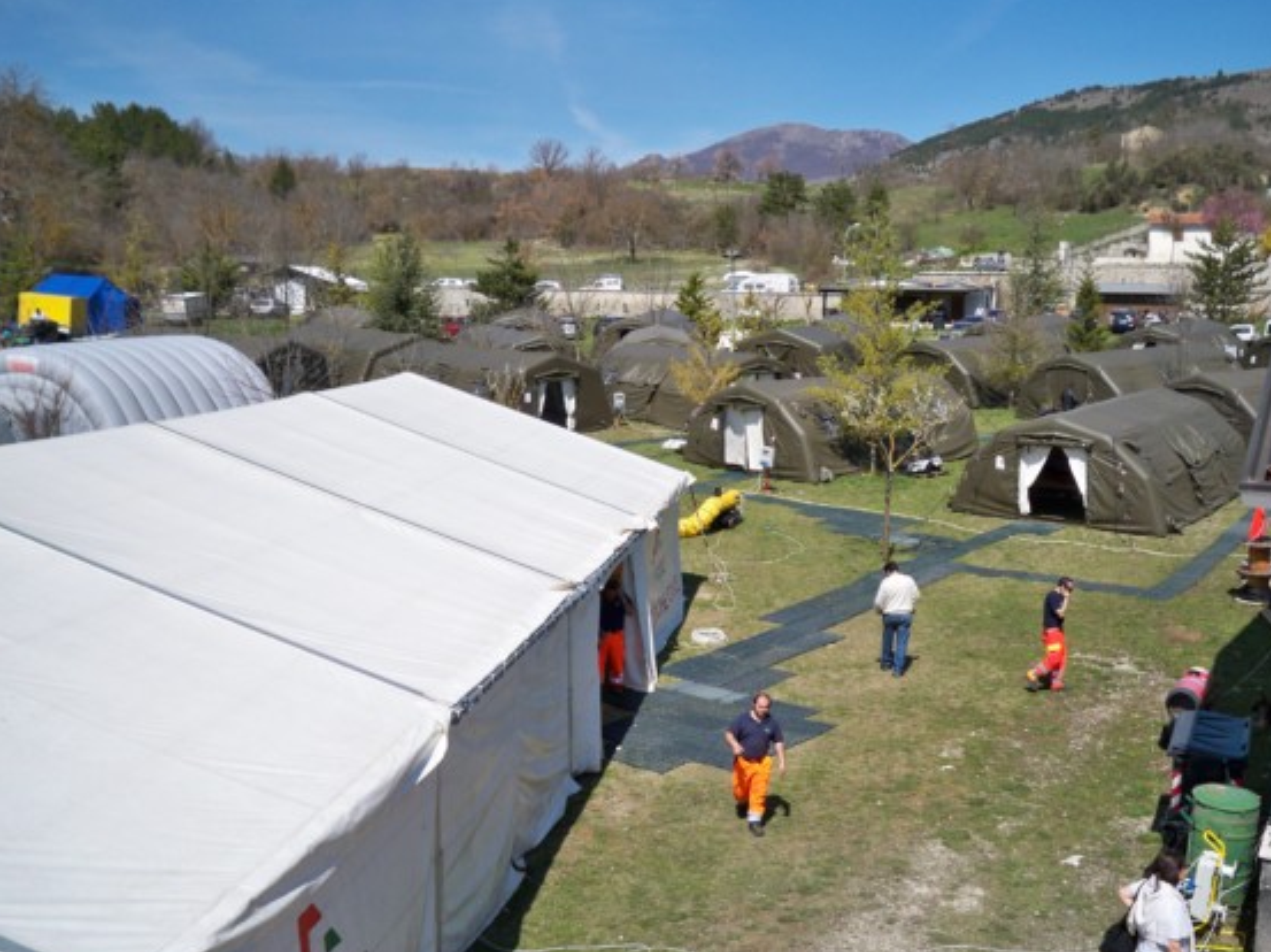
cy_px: 465
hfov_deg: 49.0
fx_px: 1394
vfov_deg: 37.7
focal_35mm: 38
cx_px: 650
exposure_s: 1/640
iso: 64
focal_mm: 6.3
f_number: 4.7
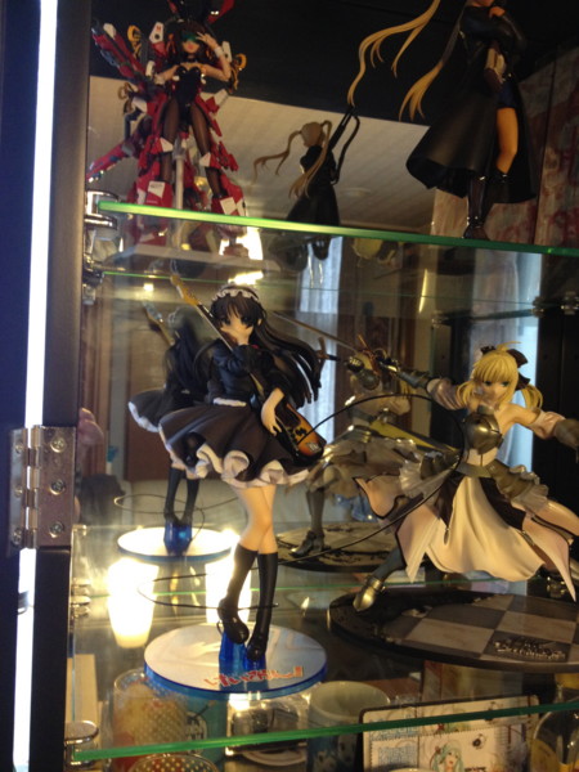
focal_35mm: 35
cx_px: 290
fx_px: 781
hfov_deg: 40.7
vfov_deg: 52.6
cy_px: 386
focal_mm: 4.28
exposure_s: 1/20
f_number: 2.4
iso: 200
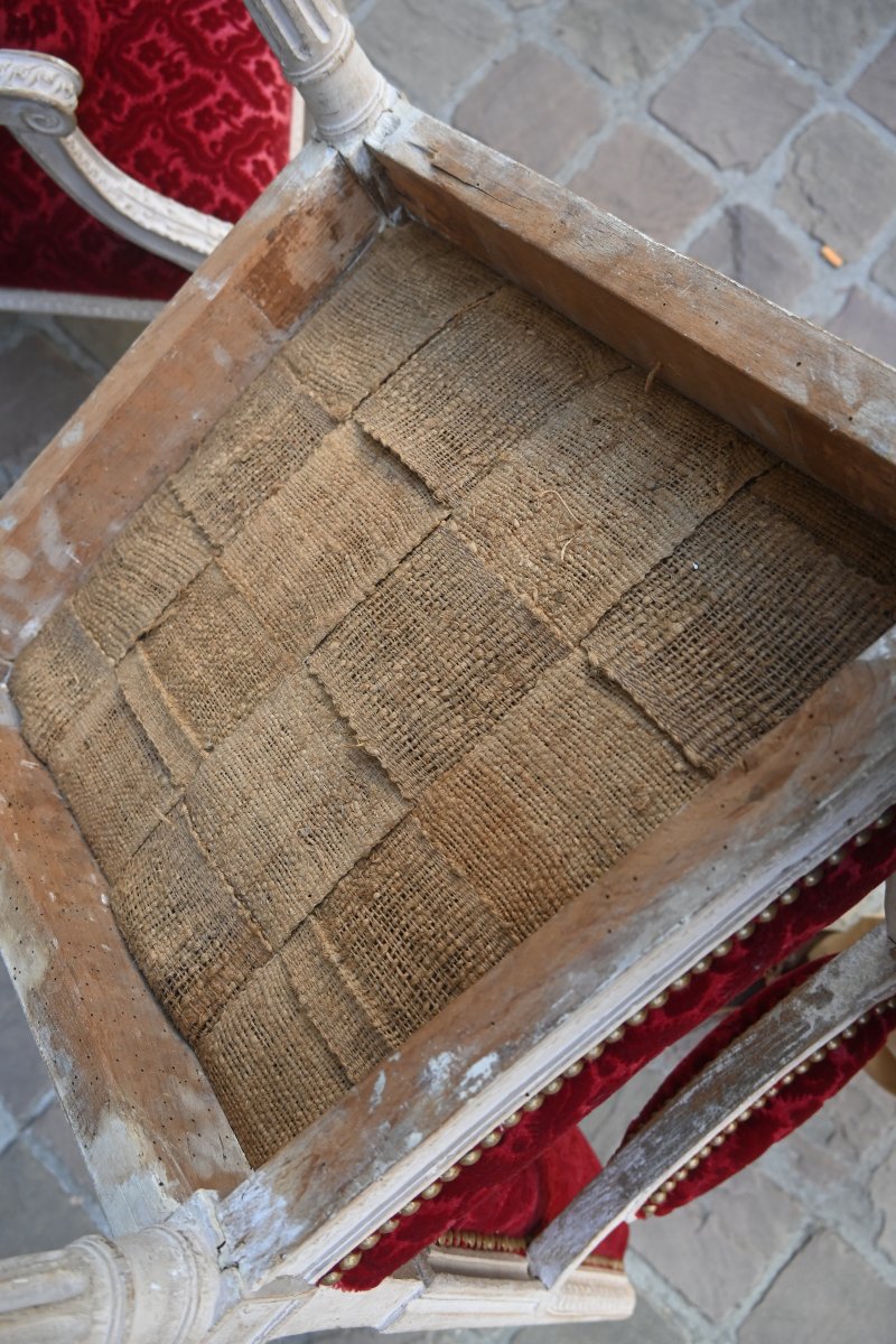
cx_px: 448
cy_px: 672
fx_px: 1092
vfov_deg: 63.2
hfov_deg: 44.6
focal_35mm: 29
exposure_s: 1/250
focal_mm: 19.5
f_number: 4
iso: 360
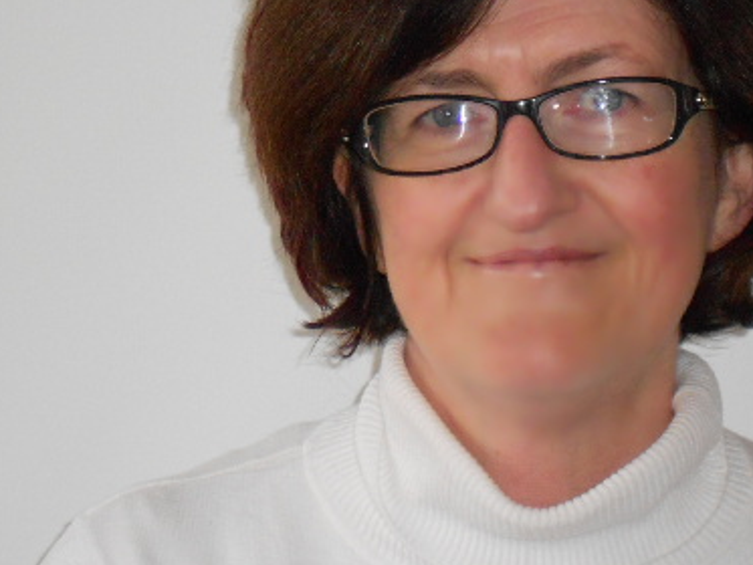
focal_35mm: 223
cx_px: 470
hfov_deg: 8.9
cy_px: 170
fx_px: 4852
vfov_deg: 6.7
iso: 500
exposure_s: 1/60
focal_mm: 23
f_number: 6.5
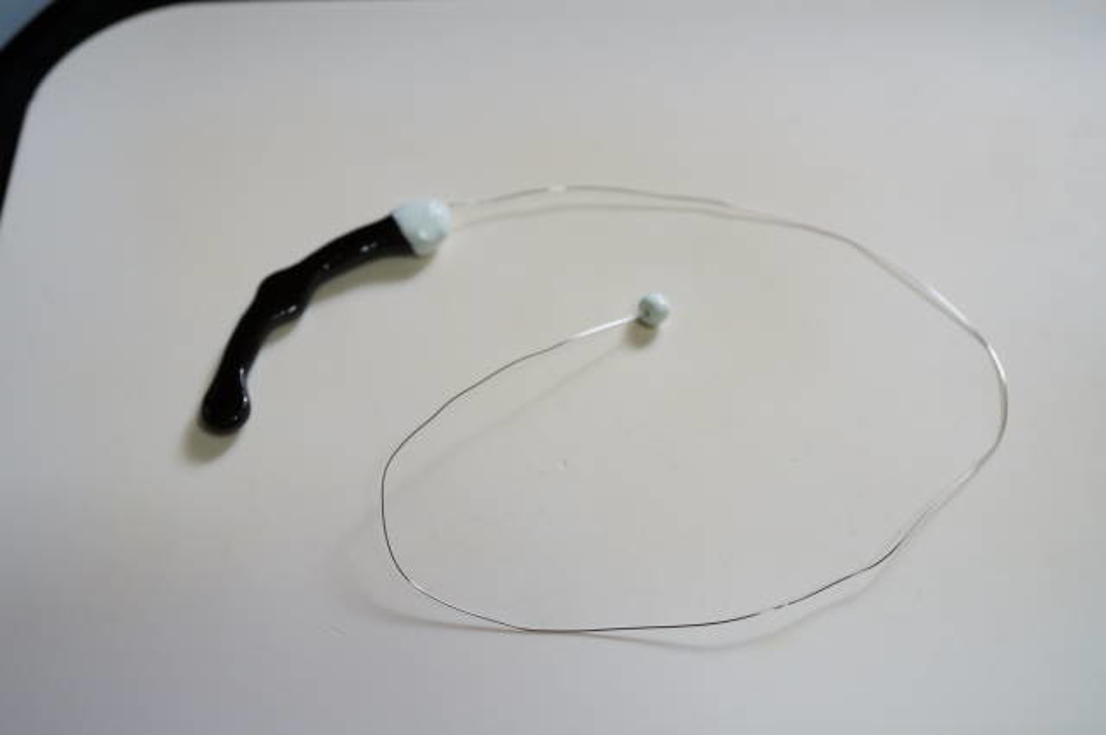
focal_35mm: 45
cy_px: 368
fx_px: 1381
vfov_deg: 29.8
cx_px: 553
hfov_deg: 43.7
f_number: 5
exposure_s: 1/60
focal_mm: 30
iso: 500
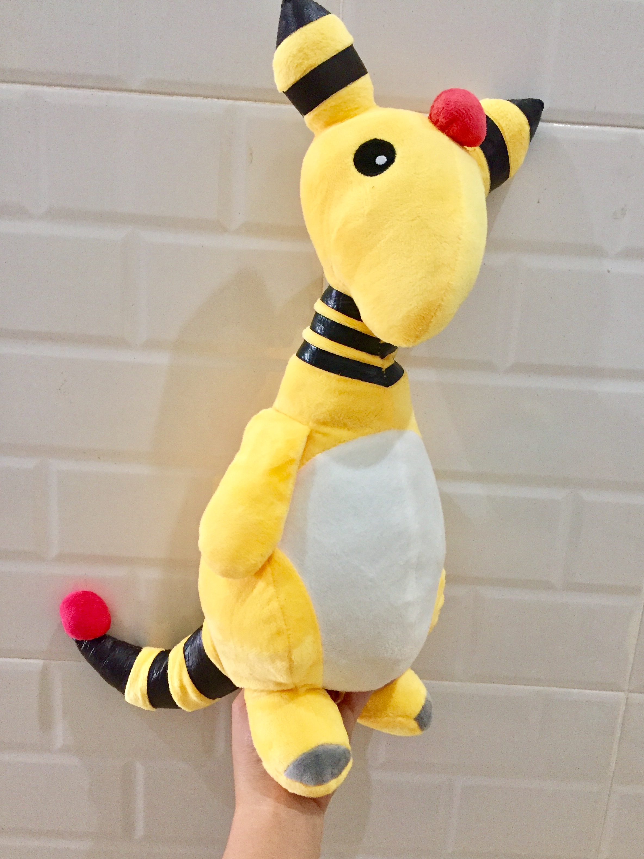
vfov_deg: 60.0
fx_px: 744
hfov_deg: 46.8
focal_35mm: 30
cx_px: 329
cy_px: 437
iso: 250
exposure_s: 1/33
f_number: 2.2
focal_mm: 4.15
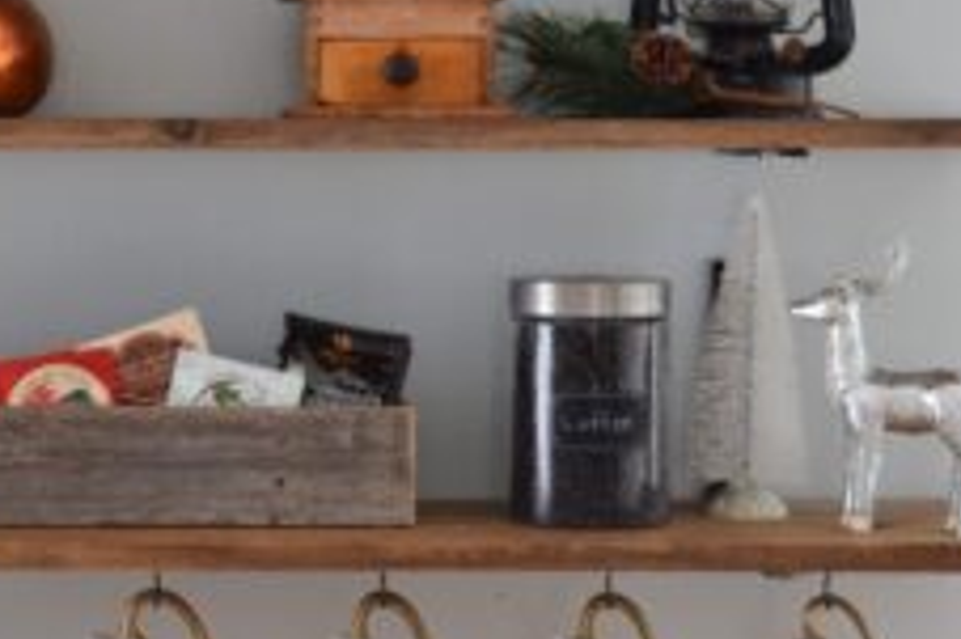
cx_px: 131
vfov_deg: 13.1
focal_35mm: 103
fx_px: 2747
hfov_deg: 19.5
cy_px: 47
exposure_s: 1/15
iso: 400
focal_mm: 26
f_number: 4.2
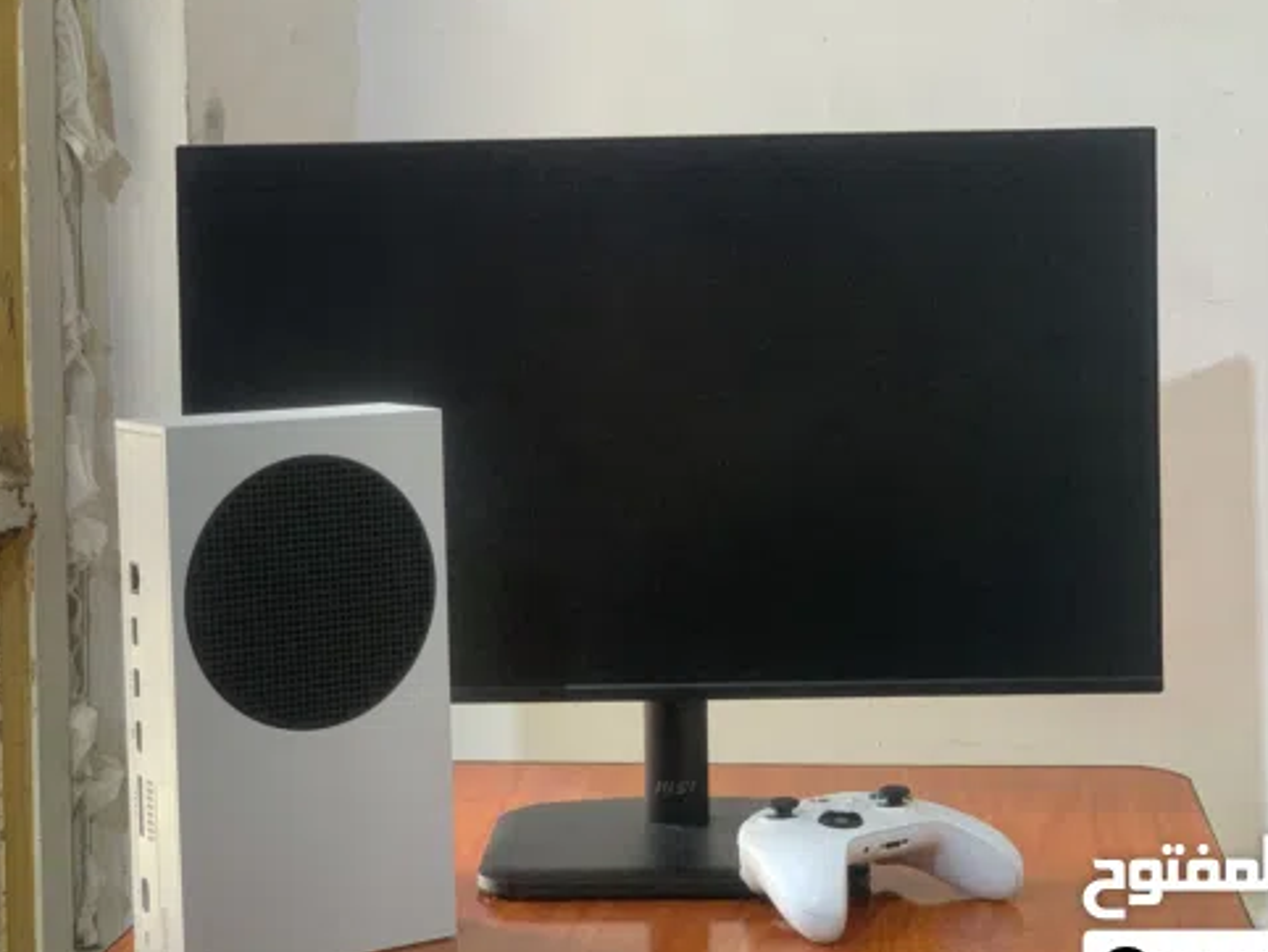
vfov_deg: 21.3
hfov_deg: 28.1
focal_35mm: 69
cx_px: 687
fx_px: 2529
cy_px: 455
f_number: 2.4
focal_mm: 6
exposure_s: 1/60
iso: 160
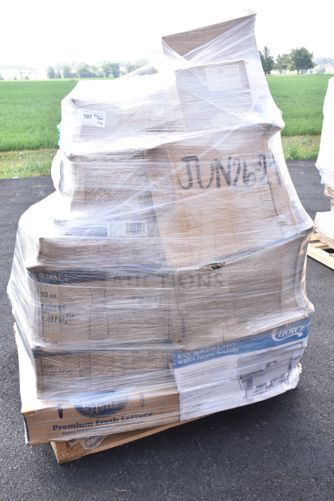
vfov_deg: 57.2
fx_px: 459
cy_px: 250
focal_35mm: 33
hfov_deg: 40.0
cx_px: 167
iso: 200
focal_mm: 22
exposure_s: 1/125
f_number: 5.6
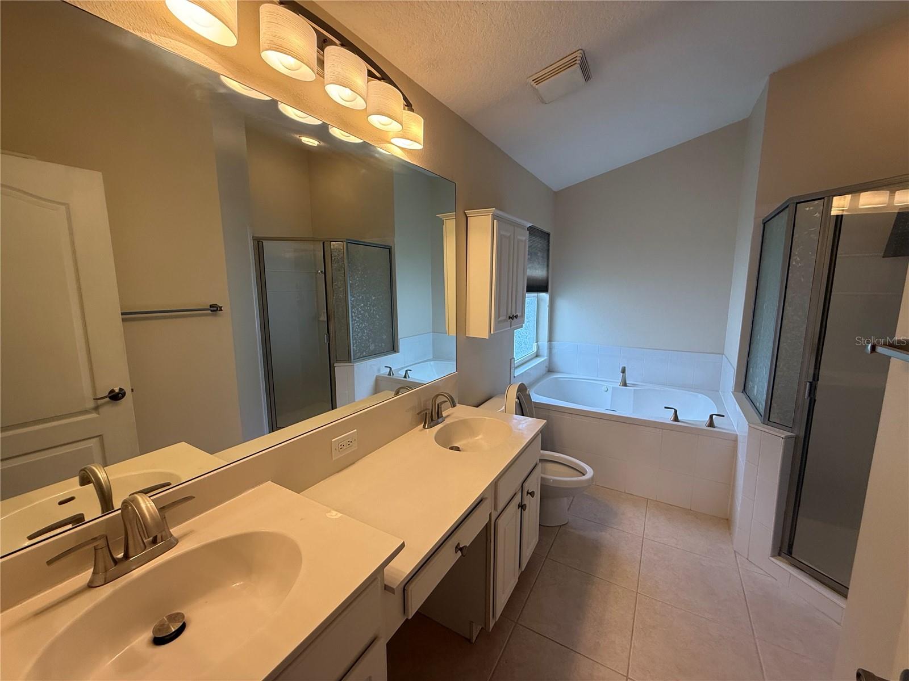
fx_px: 368
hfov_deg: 102.1
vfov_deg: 85.7
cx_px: 454
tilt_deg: -7.9
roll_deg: +0.0
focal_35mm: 14
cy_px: 340
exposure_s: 1/120
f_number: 2.2
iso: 125
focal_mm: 2.22
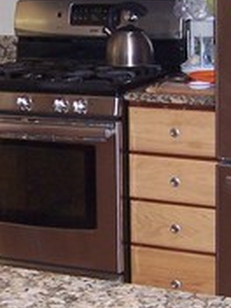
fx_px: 1068
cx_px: 0
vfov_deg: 16.4
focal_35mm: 120
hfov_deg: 12.2
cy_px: 142
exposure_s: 1/60
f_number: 2.8
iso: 140
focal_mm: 5.5
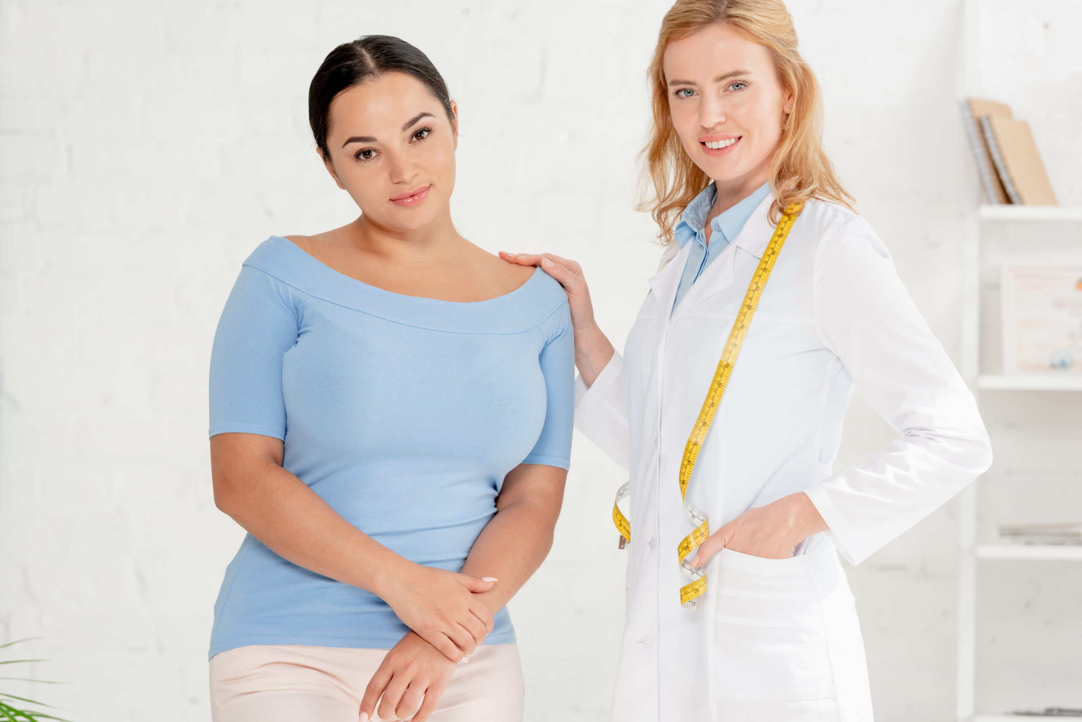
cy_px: 361
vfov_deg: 8.6
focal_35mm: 160
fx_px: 4811
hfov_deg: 12.8
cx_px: 541
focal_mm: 160
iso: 100
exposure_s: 1/160
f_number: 5
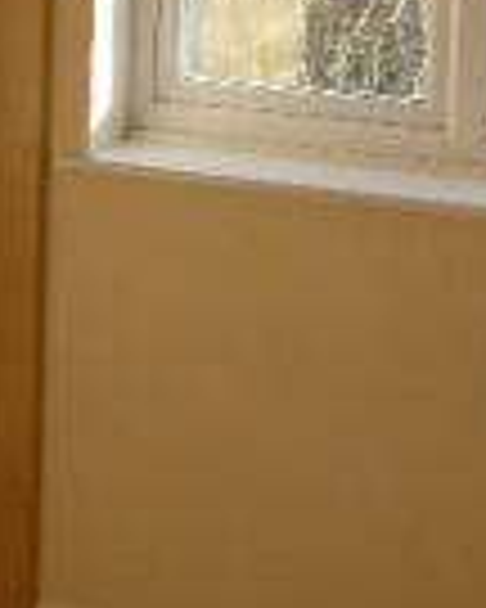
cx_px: -160
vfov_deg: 18.2
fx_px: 1816
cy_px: -92
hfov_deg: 14.5
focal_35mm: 101
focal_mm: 4.3
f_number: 3.3
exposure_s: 1/100
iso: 100
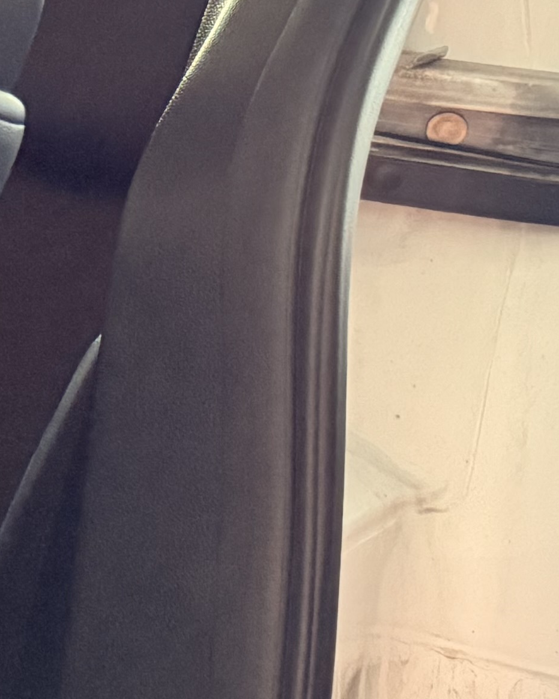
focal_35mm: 115
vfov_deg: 16.7
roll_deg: -4.2
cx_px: -1030
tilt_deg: -16.5
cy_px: 333
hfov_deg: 10.3
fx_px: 2379
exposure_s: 1/60
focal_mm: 6.76
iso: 800
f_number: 1.78
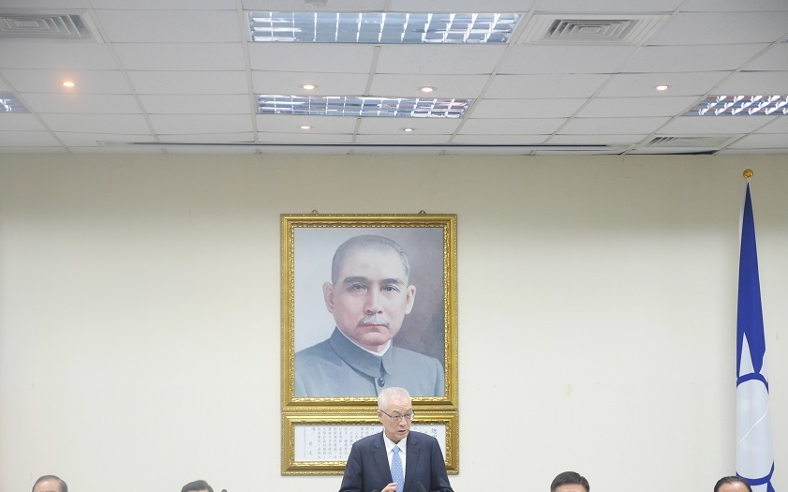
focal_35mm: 75
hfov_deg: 27.5
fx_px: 1610
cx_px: 395
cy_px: 294
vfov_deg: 17.4
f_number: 2.8
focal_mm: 35
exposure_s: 1/80
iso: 800
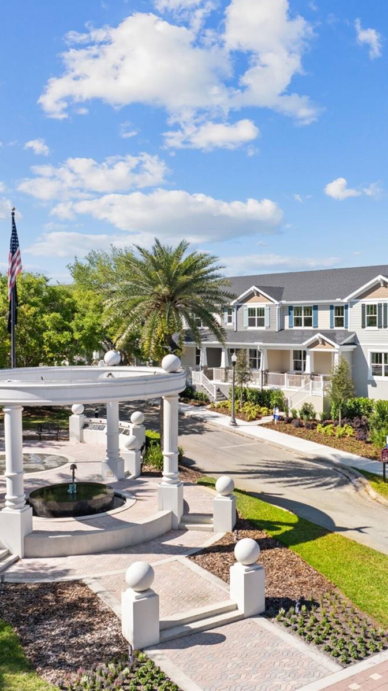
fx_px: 640
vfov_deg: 56.6
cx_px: 264
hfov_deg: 33.4
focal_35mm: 35
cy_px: 345
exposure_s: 1/2000
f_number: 2.8
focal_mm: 12.29
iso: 100
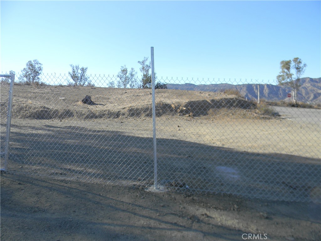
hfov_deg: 63.4
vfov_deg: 49.7
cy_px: 120
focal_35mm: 28
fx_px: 260
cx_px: 160
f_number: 3.5
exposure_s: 1/473
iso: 80
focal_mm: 5
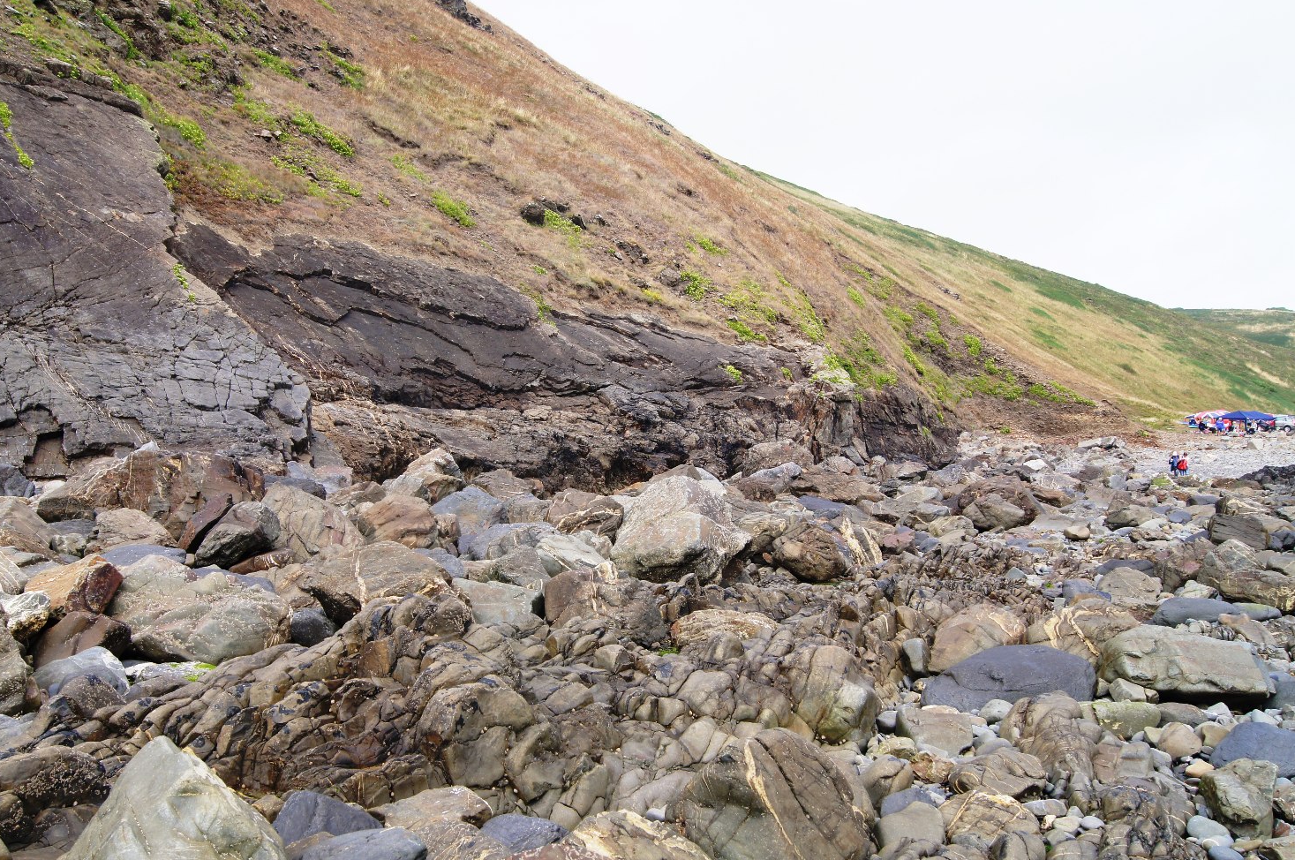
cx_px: 605
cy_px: 468
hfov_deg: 53.2
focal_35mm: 36
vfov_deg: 36.7
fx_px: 1293
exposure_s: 1/100
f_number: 11
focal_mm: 22
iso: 100
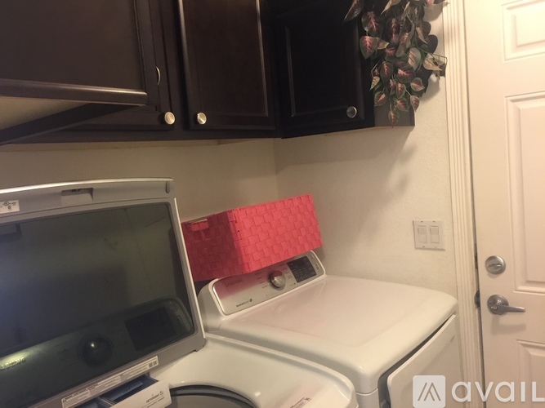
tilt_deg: -4.5
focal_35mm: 29
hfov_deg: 61.7
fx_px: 456
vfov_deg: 48.2
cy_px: 204
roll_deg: +4.8
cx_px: 272
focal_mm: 4.15
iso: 125
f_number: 2.2
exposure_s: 1/10
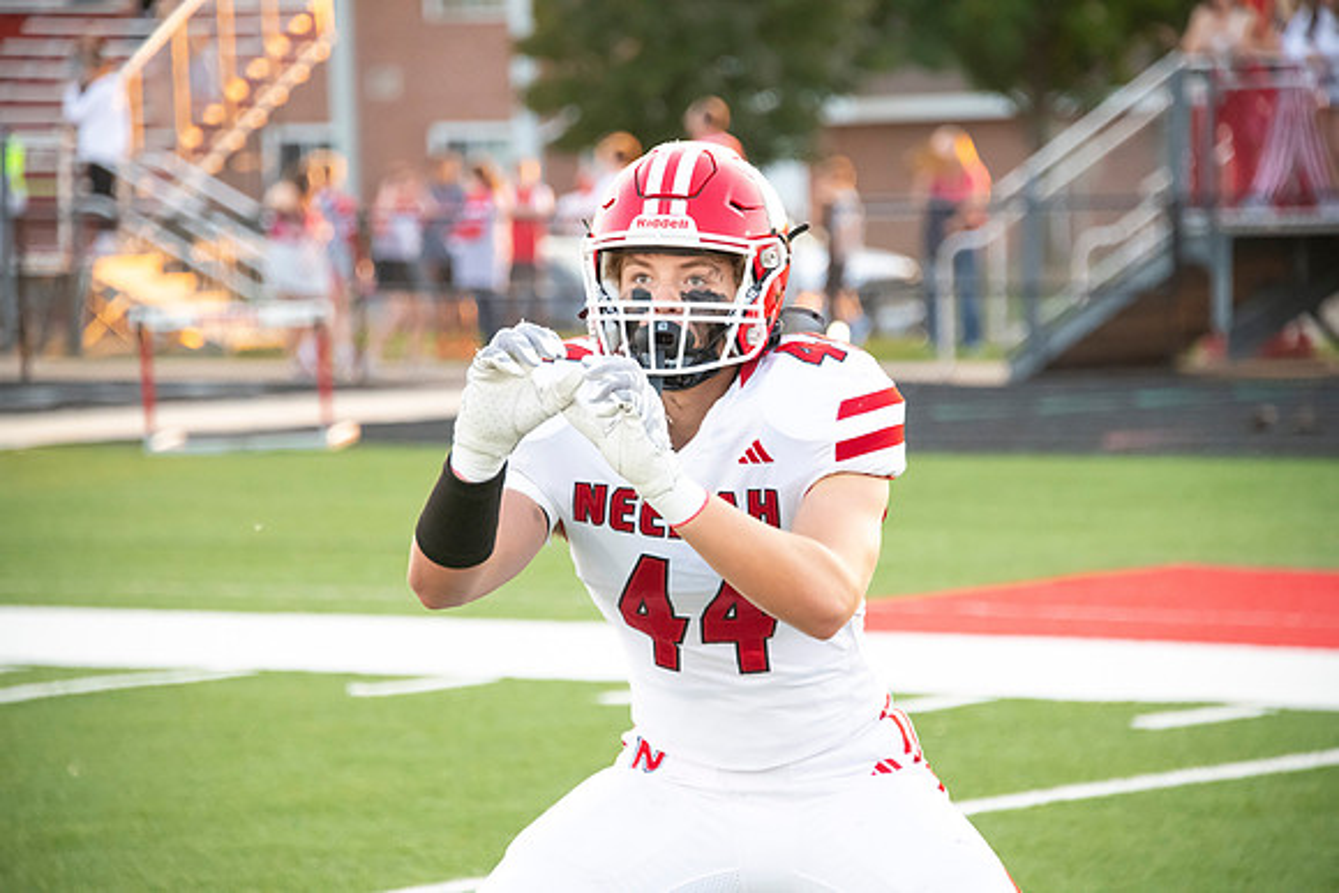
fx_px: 7440
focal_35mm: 200
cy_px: 446
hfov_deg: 10.3
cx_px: 670
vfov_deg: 6.9
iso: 4000
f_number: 5.6
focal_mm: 200
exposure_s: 1/800
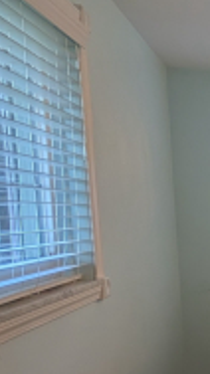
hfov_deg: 13.7
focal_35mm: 46
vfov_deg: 44.3
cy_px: 234
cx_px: 547
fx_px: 456
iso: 61
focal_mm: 2.02
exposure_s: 1/60
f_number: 1.7
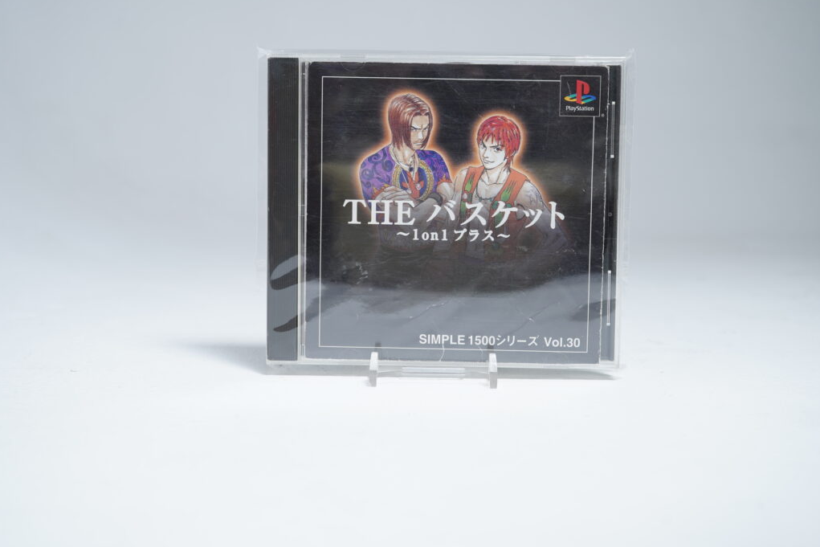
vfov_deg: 28.6
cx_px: 426
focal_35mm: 47
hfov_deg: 41.9
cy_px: 227
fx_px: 1071
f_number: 6.3
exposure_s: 1/5
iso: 160
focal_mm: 40
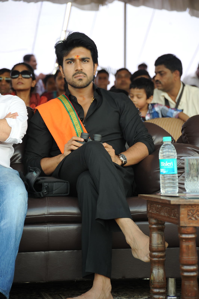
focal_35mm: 120
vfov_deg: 17.1
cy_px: 150
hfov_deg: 11.4
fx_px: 996
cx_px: 100
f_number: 5.6
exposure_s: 1/125
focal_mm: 120
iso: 500
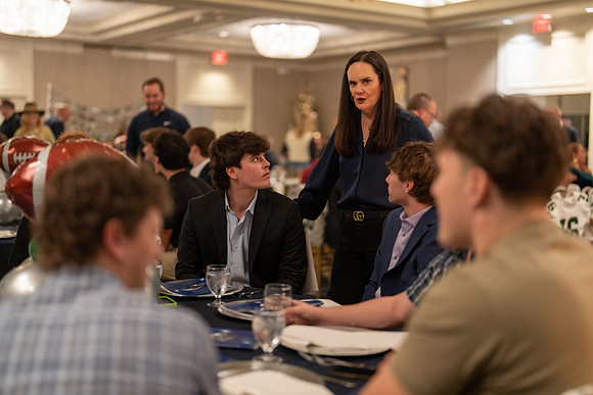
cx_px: 296
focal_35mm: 50
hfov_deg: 39.6
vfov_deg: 27.0
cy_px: 198
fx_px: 824
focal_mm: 50
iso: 1250
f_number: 1.2
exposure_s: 1/320
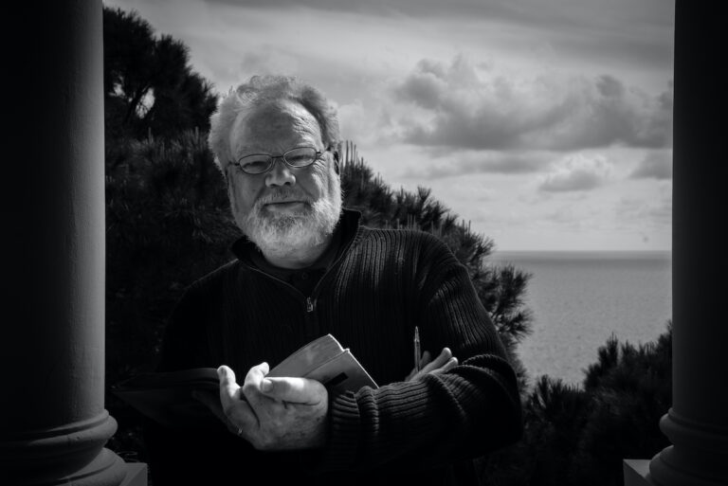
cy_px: 243
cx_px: 364
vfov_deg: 31.9
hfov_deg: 46.4
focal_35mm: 42
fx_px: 850
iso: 100
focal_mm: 42
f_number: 8
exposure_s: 1/200
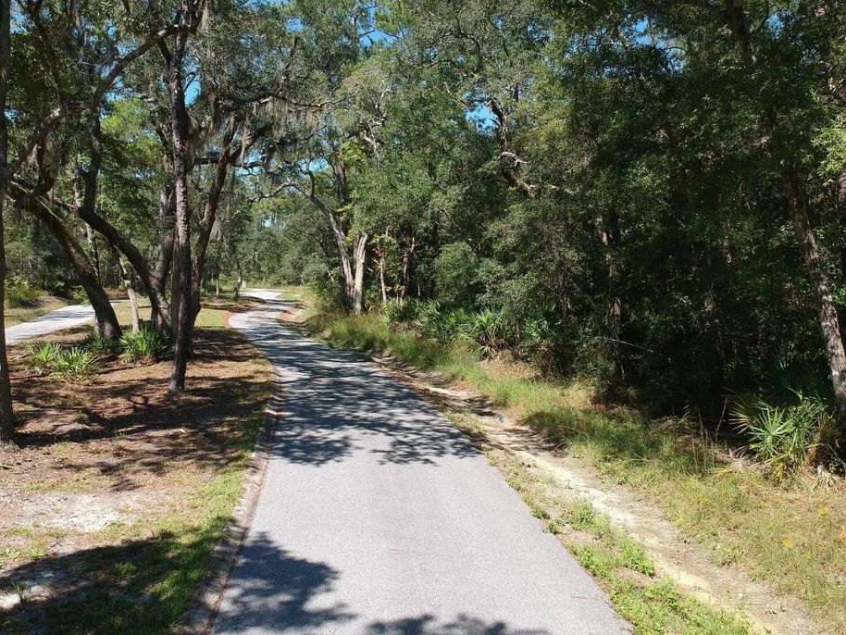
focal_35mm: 28
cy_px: 310
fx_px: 684
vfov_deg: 49.8
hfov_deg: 63.4
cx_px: 394
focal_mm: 4.49
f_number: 2.6
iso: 100
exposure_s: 1/500
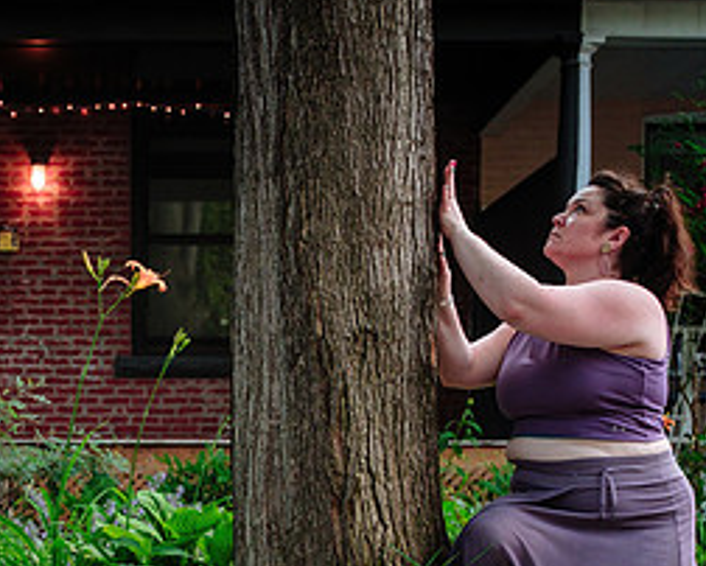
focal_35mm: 61
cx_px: 112
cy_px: 523
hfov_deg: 30.0
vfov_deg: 24.2
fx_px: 1276
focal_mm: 17
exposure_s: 1/500
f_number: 1.8
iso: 500
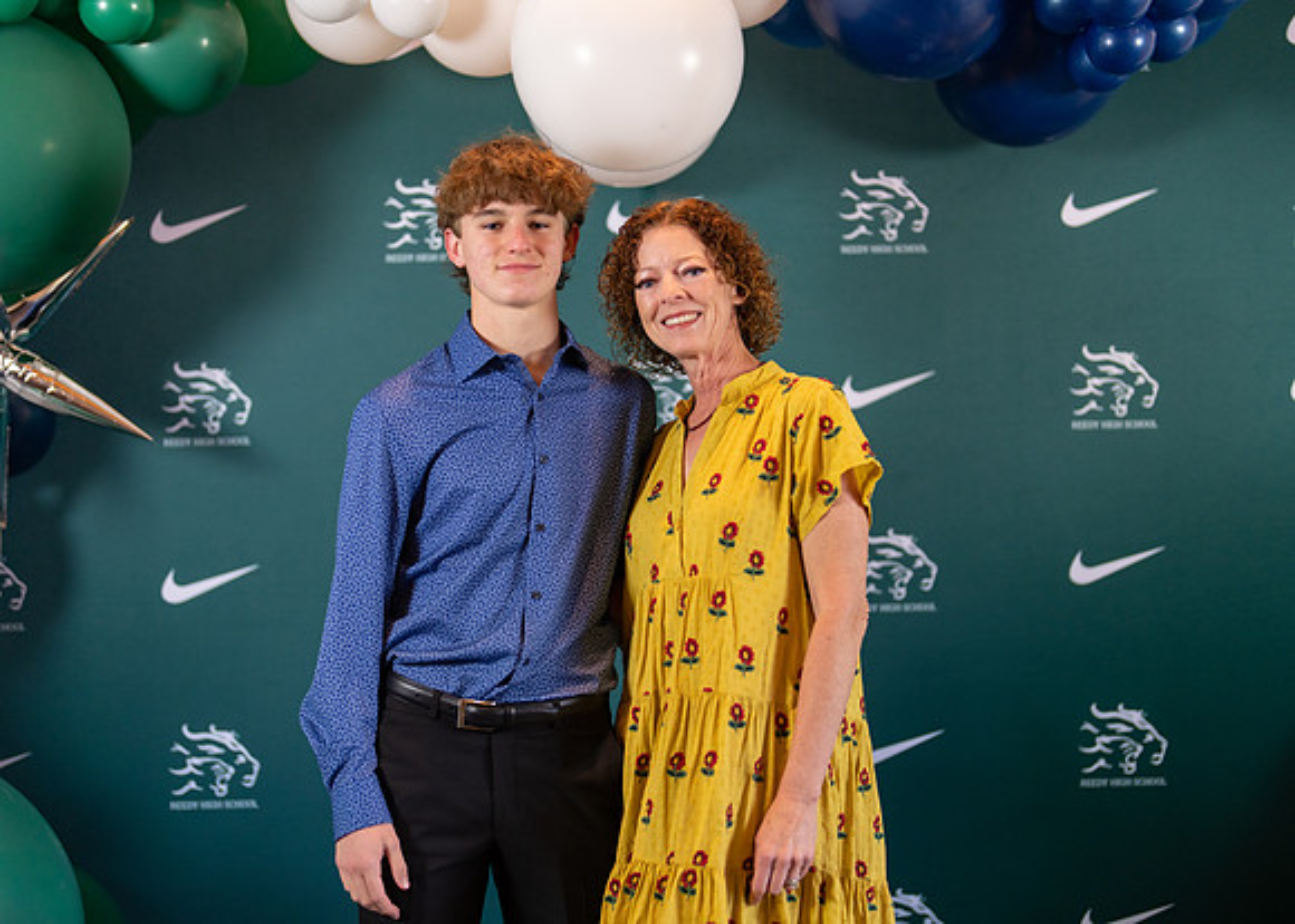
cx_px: 648
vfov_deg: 26.4
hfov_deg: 36.3
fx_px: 1974
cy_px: 462
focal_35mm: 54
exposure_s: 1/400
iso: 500
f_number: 1.2
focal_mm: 50
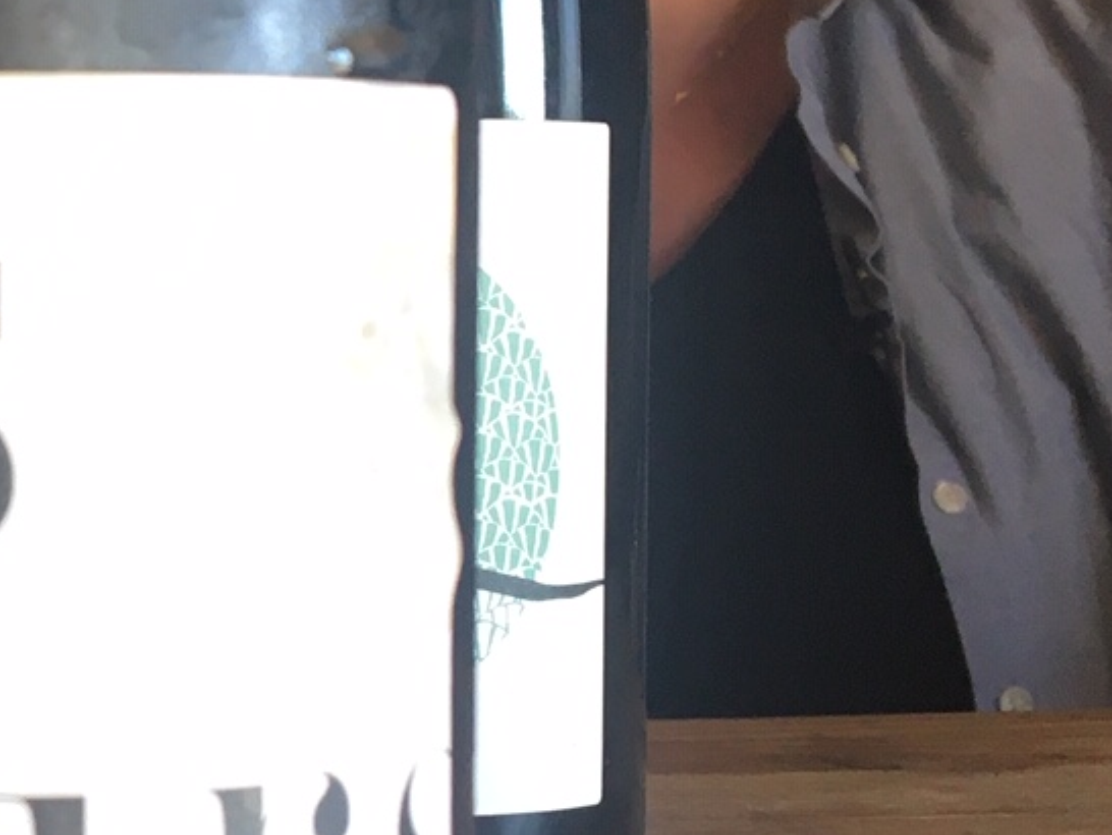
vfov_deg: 13.8
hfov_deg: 17.3
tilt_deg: -3.2
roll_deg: +1.5
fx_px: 3439
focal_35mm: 107
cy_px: 409
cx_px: -334
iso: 32
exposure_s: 1/33
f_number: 2.2
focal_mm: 4.15
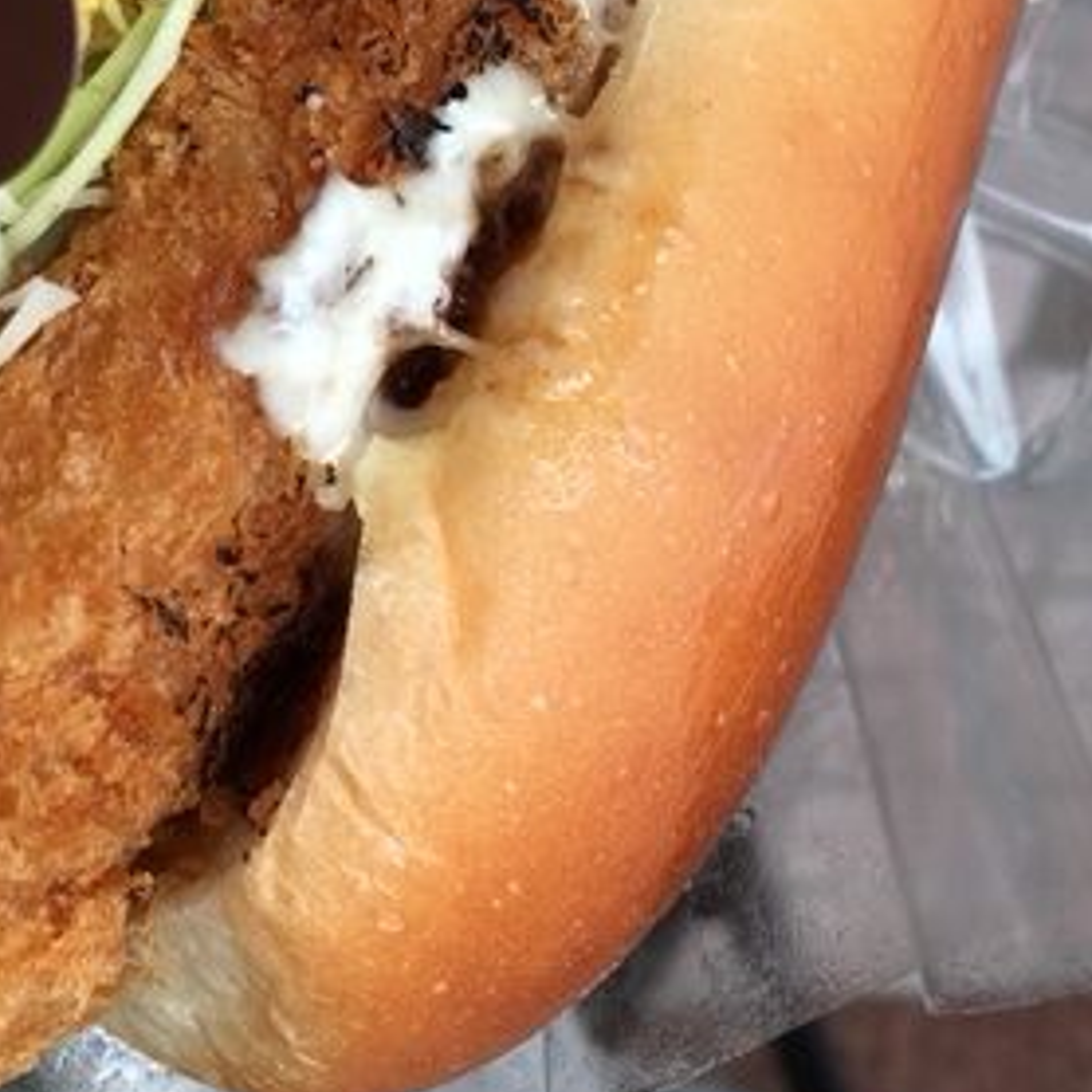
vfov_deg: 28.6
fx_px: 2106
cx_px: 719
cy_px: 271
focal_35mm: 59
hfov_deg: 28.9
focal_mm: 4.15
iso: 25
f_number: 2.2
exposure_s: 1/132
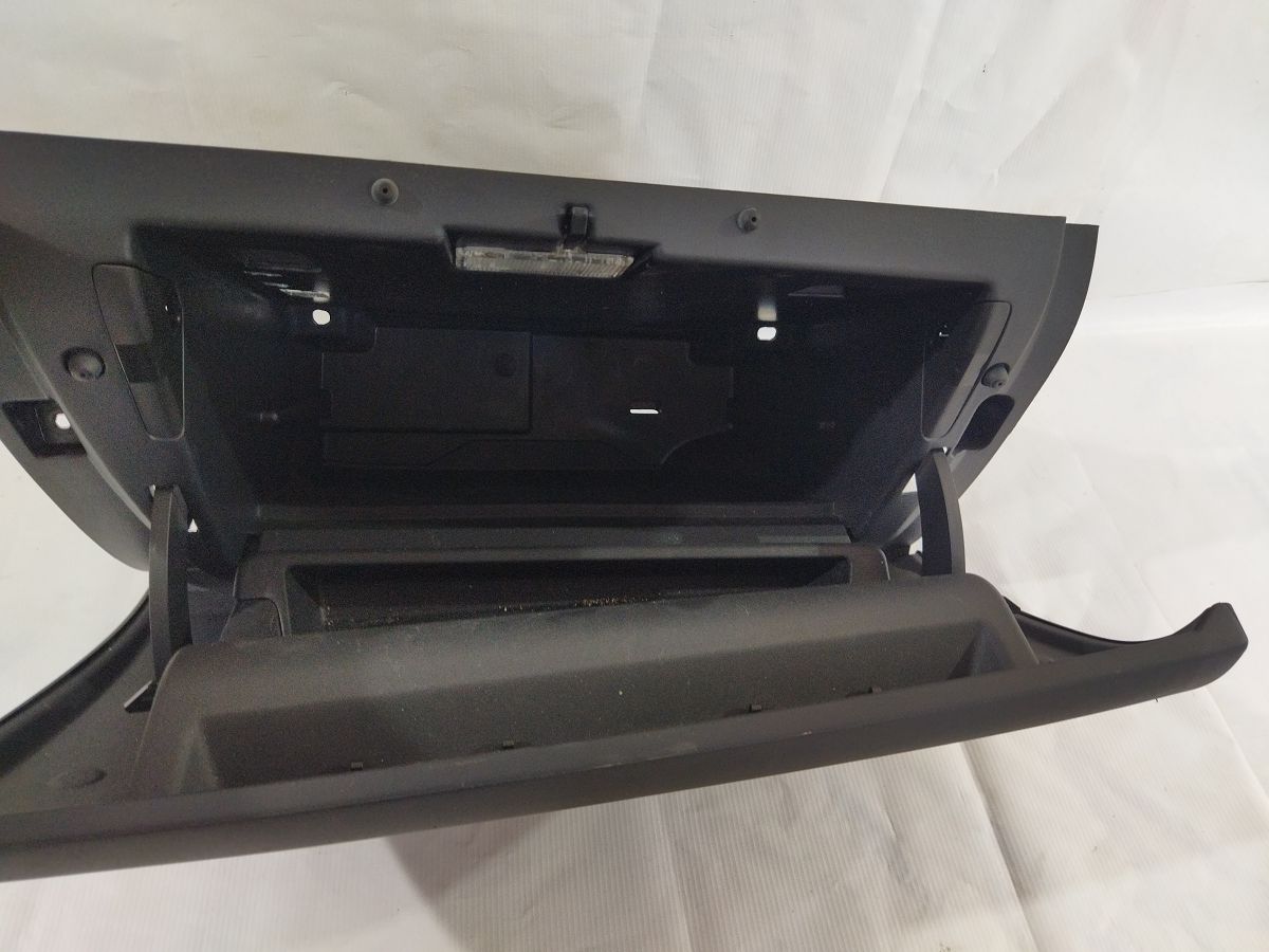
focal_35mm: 27
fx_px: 990
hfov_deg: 65.3
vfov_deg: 51.4
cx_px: 634
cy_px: 476
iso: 185
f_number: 1.79
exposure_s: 1/50
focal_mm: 4.71
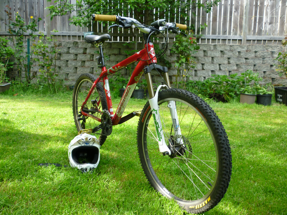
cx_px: 144
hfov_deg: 61.7
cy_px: 108
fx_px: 240
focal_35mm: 29
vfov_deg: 48.2
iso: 80
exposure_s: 1/40
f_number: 3.3
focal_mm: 5.2
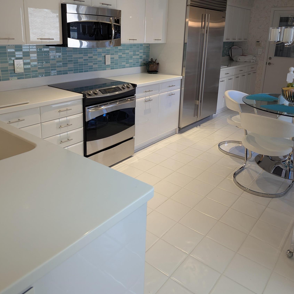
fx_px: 279
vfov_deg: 54.6
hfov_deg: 55.6
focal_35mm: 29
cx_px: 145
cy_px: 100
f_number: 1.85
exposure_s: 1/60
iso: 47
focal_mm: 6.81
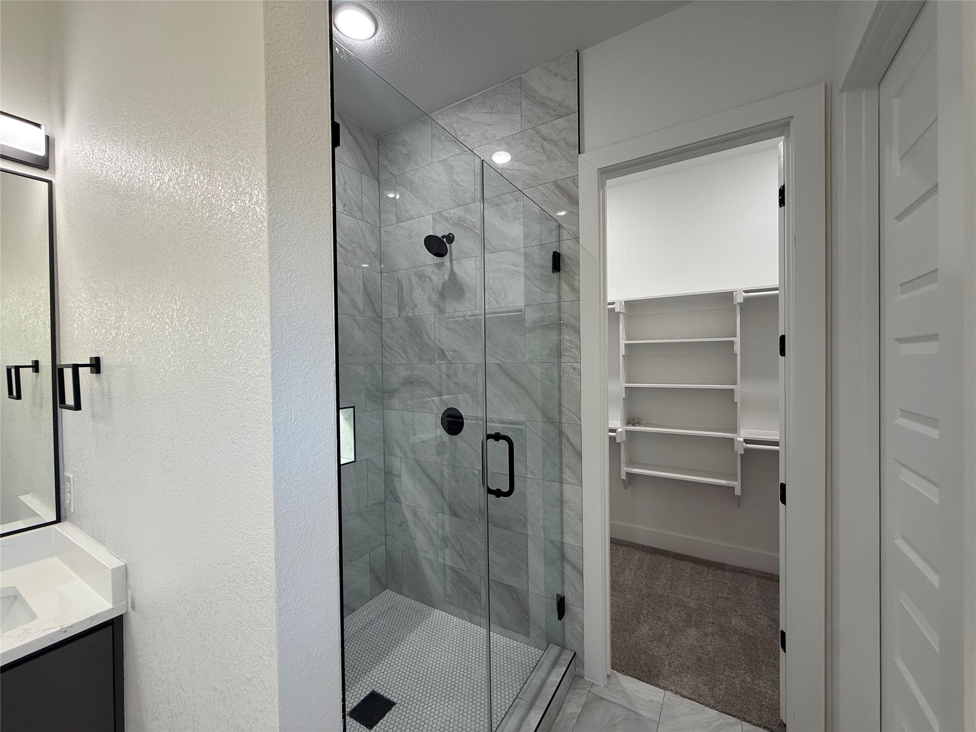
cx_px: 488
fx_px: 395
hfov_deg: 102.1
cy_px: 366
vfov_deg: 85.7
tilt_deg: -0.5
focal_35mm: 14
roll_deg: +0.4
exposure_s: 1/120
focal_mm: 2.22
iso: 160
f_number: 2.2
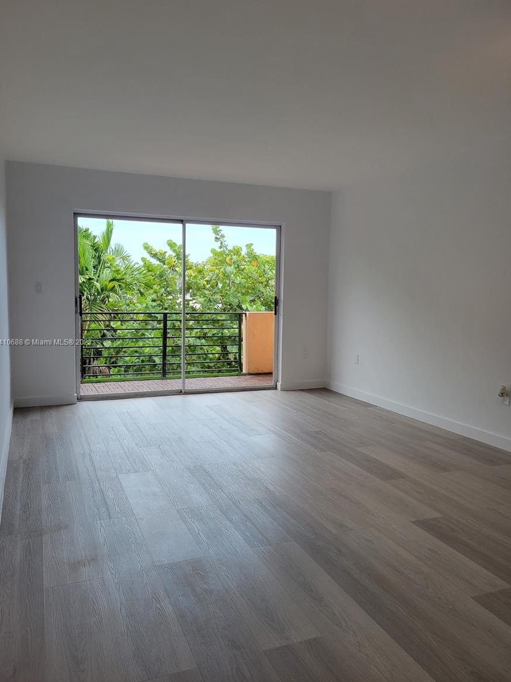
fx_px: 531
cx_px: 249
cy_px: 343
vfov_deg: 65.3
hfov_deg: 51.3
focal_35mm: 27
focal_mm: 5.4
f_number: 1.8
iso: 40
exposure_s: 1/257
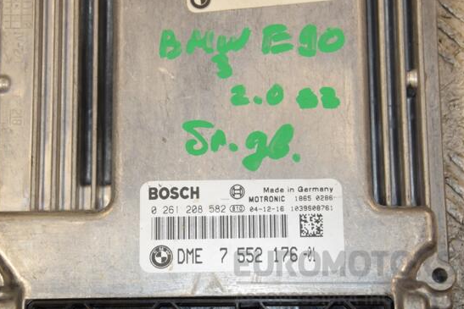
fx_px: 1315
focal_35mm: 102
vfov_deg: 13.4
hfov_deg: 20.0
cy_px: 151
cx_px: 218
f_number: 9
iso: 800
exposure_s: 1/200
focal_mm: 62
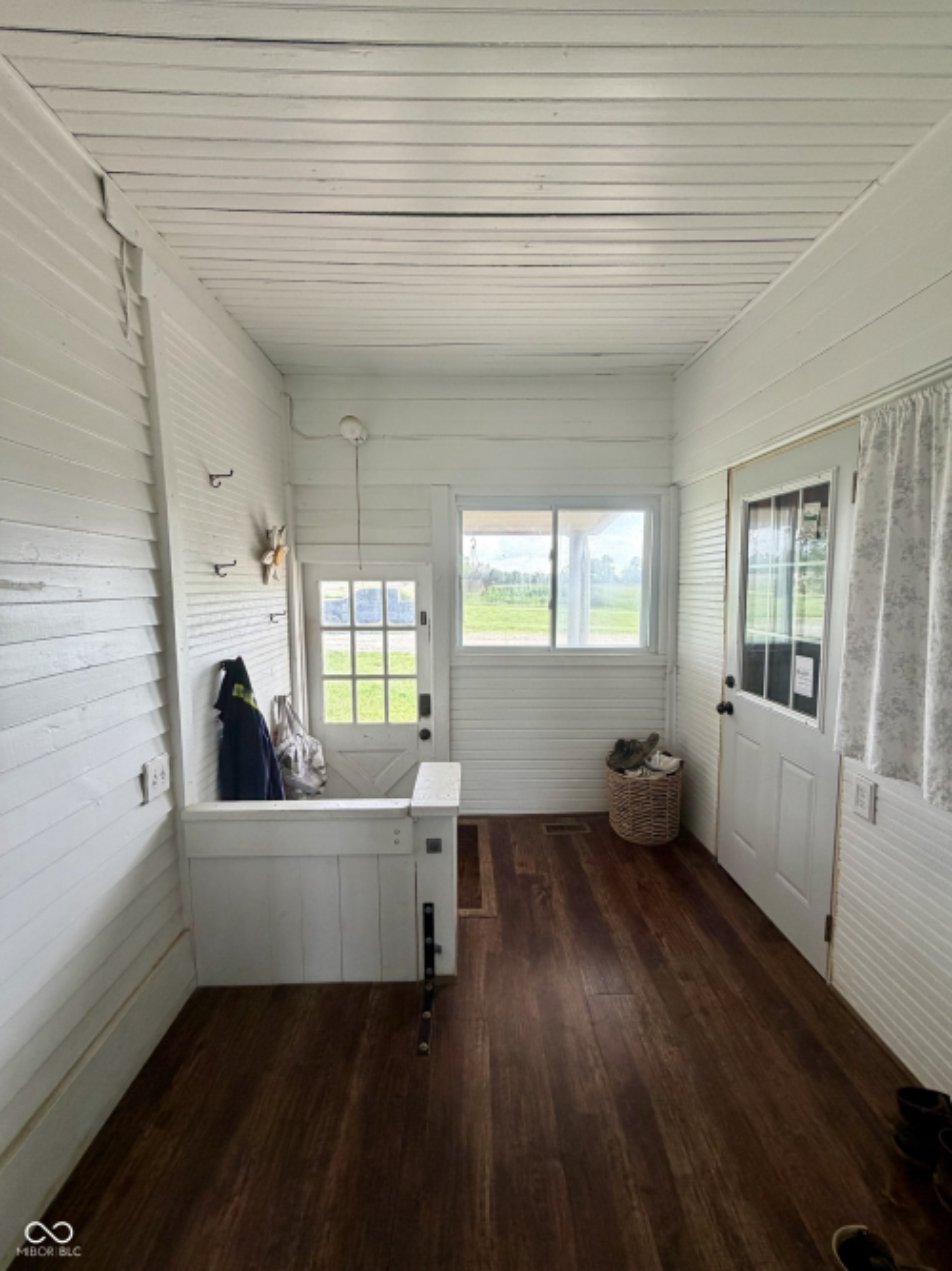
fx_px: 514
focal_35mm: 14
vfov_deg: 102.1
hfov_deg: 85.7
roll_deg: +0.0
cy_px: 636
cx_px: 476
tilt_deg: -5.6
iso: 250
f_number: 2.2
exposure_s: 1/121
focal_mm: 2.22
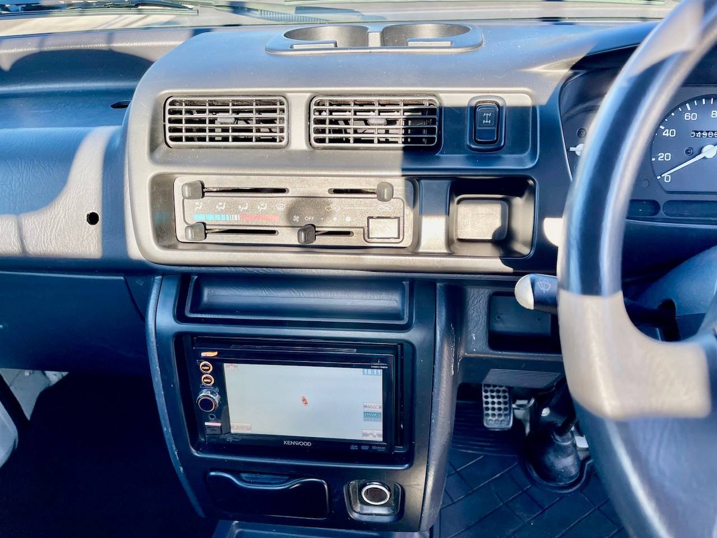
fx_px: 518
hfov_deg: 69.4
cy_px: 269
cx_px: 358
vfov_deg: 54.9
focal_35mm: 25
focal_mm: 5.1
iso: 32
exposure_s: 1/276
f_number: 1.6
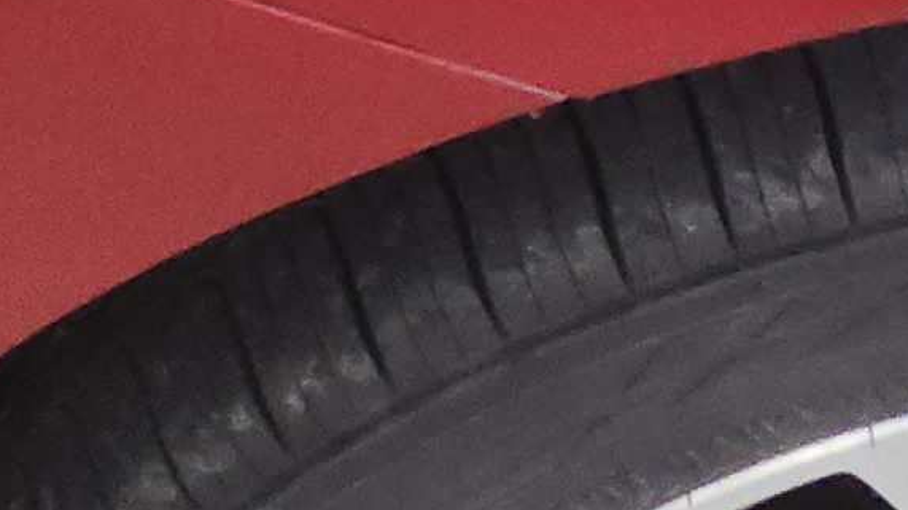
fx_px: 4742
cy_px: 75
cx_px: 1105
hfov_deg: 10.7
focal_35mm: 197
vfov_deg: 6.2
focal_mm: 3.08
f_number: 2
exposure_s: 1/120
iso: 160
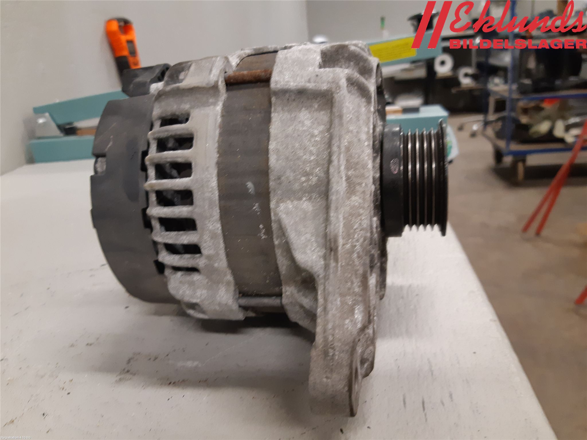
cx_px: 294
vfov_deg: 53.1
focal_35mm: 26
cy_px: 220
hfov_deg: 67.3
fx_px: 441
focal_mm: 3.93
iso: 200
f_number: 1.7
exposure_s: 1/50
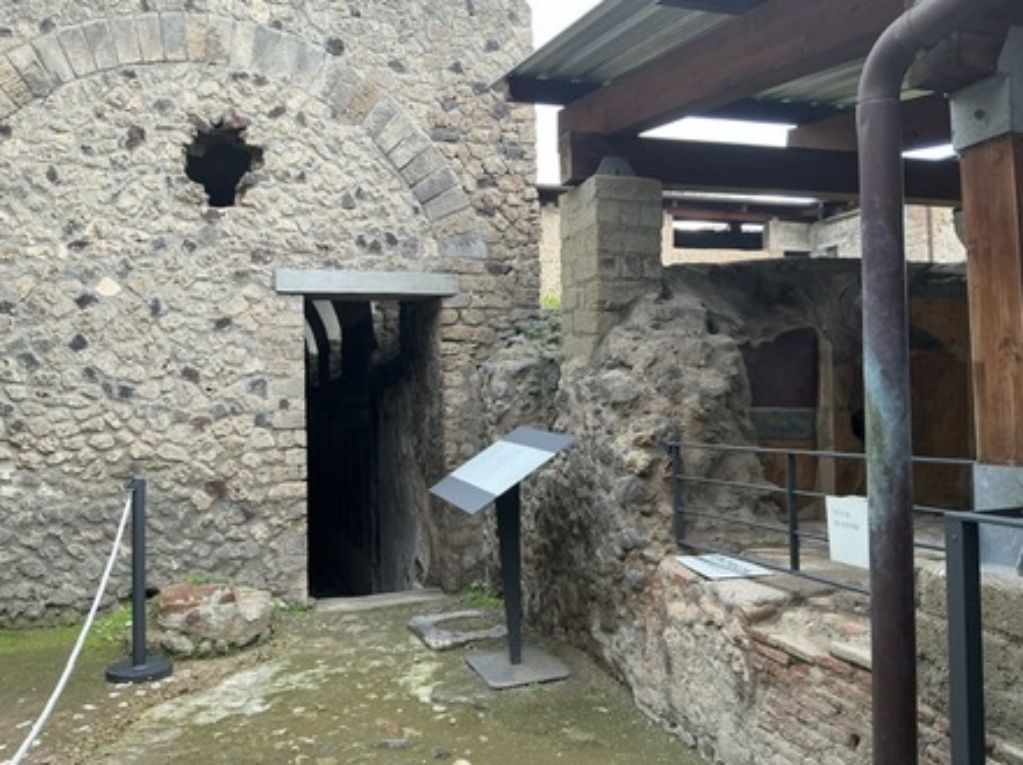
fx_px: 827
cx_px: 512
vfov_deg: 49.7
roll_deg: +1.7
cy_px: 382
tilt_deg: +2.1
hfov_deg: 63.5
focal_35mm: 28
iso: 32
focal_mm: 3
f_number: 1.8
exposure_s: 1/122
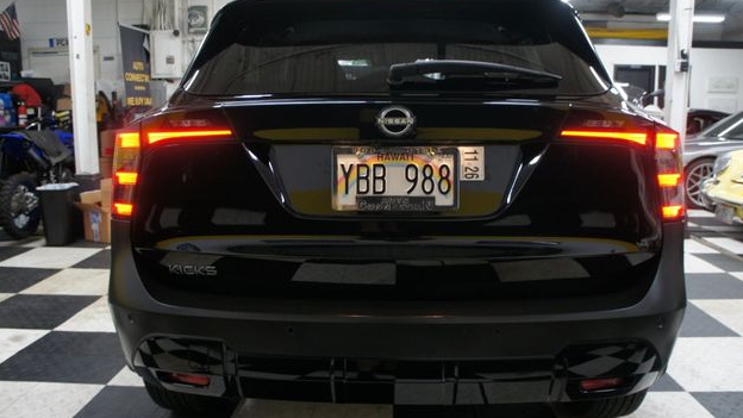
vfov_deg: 40.2
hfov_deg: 66.1
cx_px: 379
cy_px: 210
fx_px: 571
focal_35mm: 29
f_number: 3.5
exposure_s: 1/30
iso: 400
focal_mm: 18
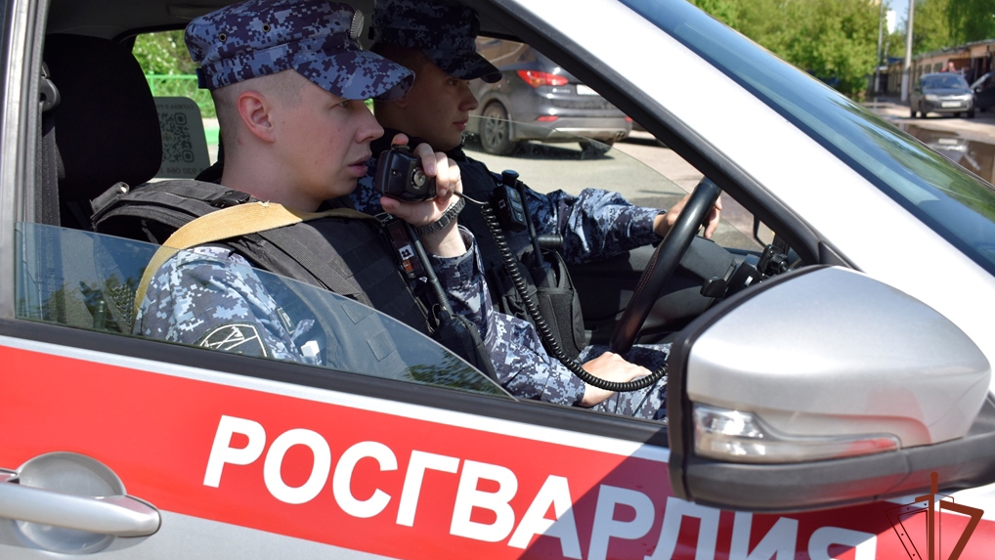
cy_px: 291
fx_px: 1043
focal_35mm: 40
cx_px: 499
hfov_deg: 51.0
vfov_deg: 30.1
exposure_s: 1/1600
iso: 400
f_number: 5.6
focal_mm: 25
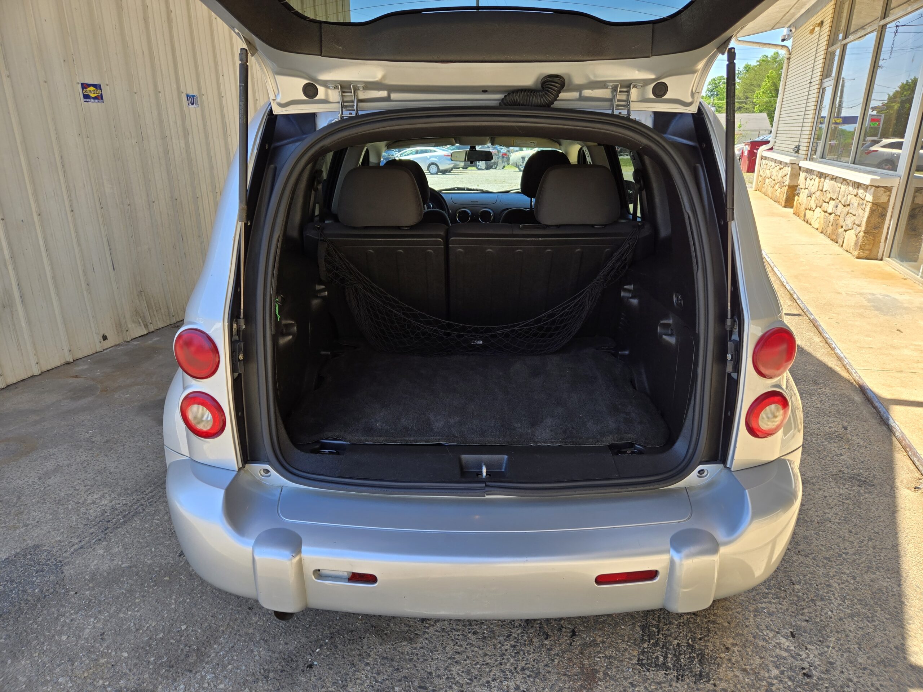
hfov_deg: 73.9
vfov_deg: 58.9
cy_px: 346
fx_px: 613
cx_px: 462
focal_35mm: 23
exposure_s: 1/559
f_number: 1.8
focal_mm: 5.4
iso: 25
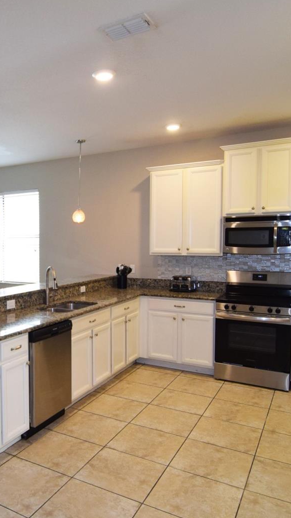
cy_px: 263
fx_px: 368
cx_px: 38
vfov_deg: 70.2
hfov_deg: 40.4
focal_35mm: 27
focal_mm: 11
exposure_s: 1/60
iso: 640
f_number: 4
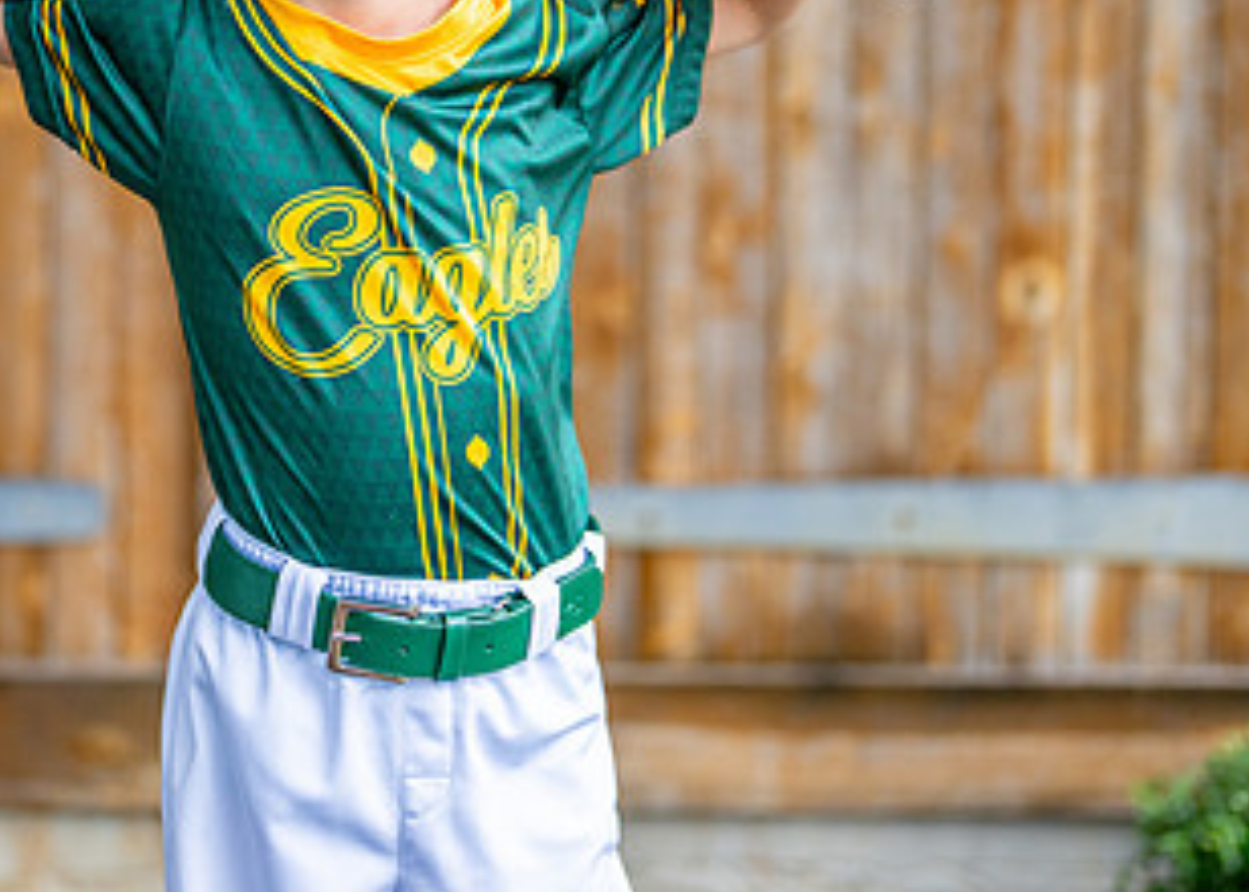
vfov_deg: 12.6
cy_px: 138
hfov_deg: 17.7
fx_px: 4008
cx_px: 404
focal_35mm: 113
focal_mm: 50
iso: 320
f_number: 1.2
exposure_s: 1/1250
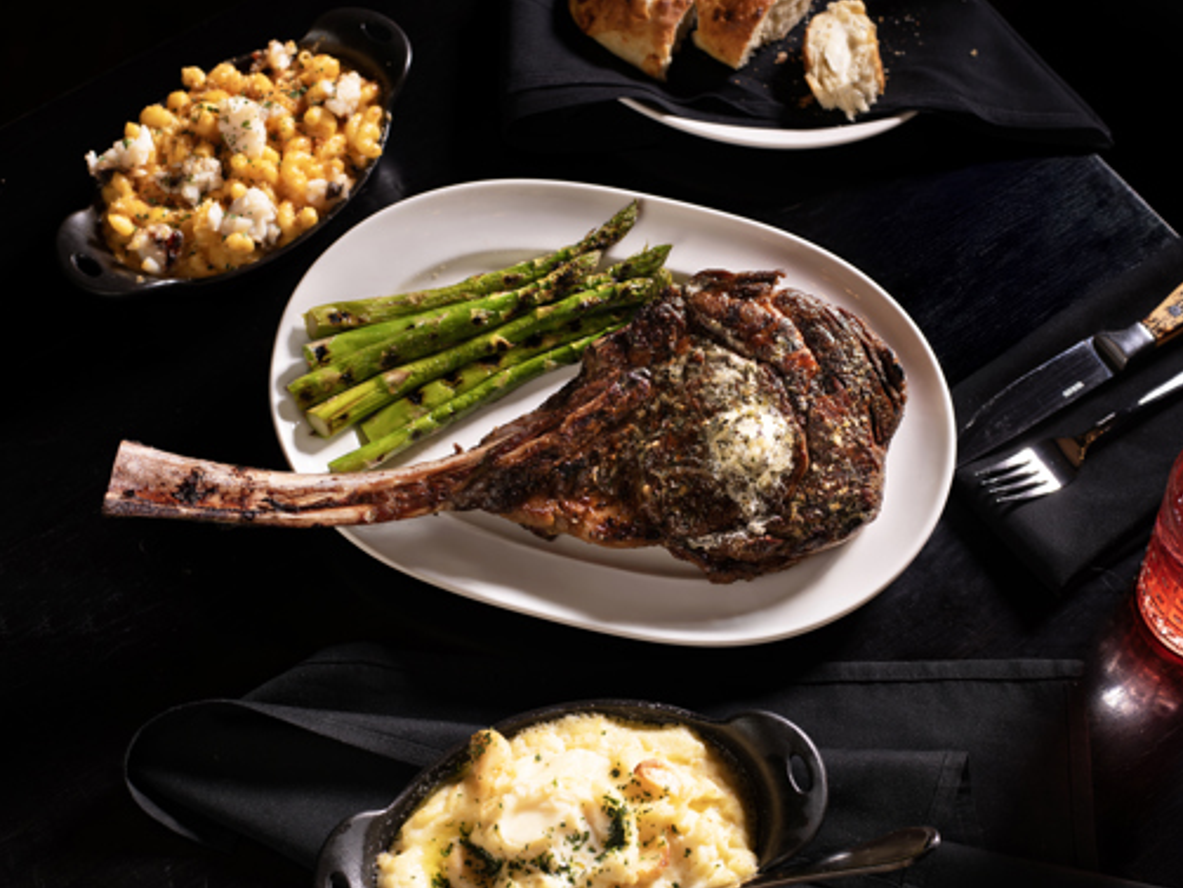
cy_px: 442
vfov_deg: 26.6
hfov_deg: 34.9
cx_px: 649
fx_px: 1881
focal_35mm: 55
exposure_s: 1/250
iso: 400
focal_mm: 50
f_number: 5
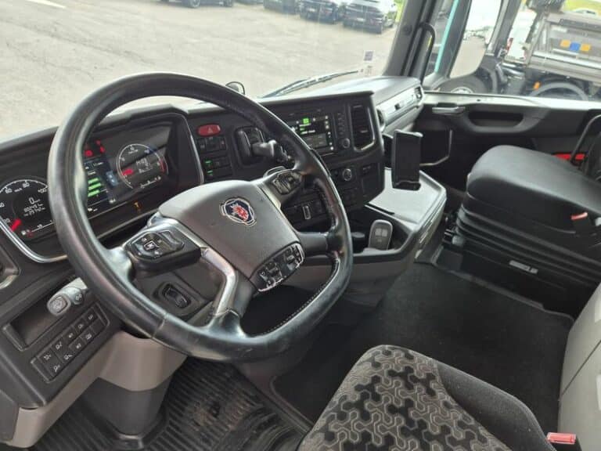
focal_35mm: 23
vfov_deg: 58.9
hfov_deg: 73.9
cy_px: 226
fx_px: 399
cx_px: 300
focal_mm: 5.4
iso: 100
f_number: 1.8
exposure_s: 1/180
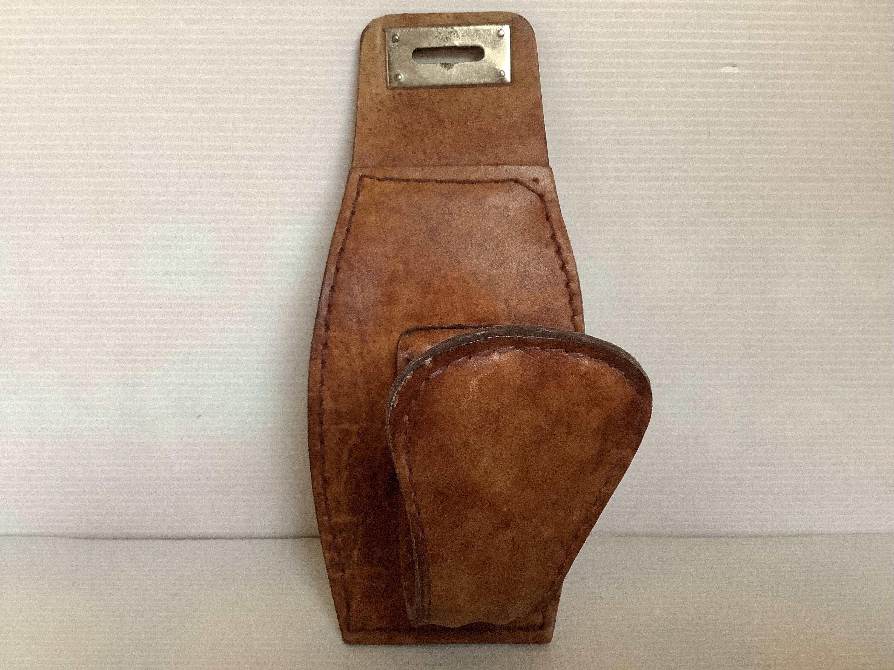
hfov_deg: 58.4
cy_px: 335
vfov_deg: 45.4
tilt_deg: -11.8
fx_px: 801
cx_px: 447
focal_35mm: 31
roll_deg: +0.2
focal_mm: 3.3
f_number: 2.4
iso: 250
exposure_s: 1/40
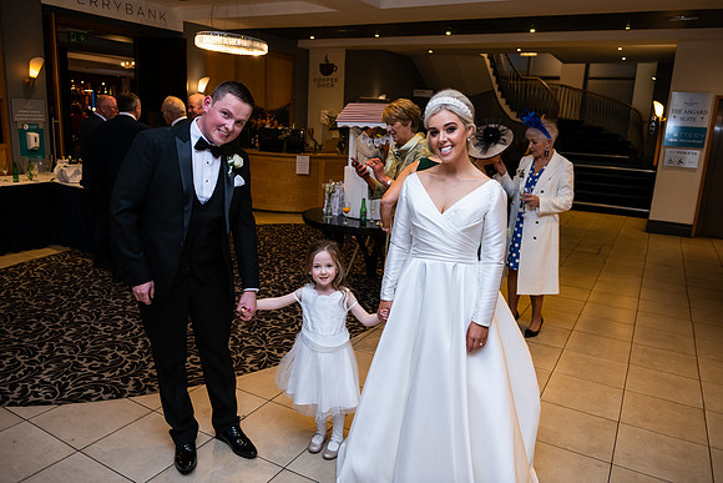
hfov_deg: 67.4
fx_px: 542
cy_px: 242
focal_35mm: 27
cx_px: 362
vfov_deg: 48.0
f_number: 3.5
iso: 640
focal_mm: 27
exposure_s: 1/160
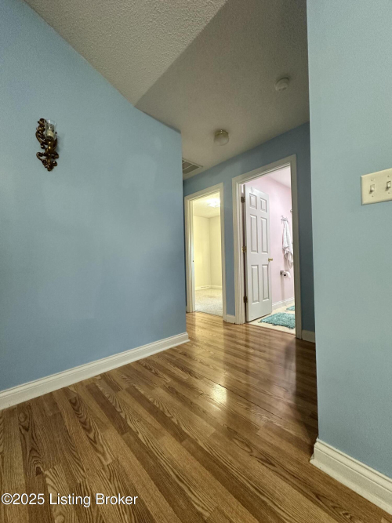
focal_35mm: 14
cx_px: 196
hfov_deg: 85.7
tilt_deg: -0.3
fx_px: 211
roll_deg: +1.4
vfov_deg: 102.1
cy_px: 262
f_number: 2.2
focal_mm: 2.22
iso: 320
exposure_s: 1/60
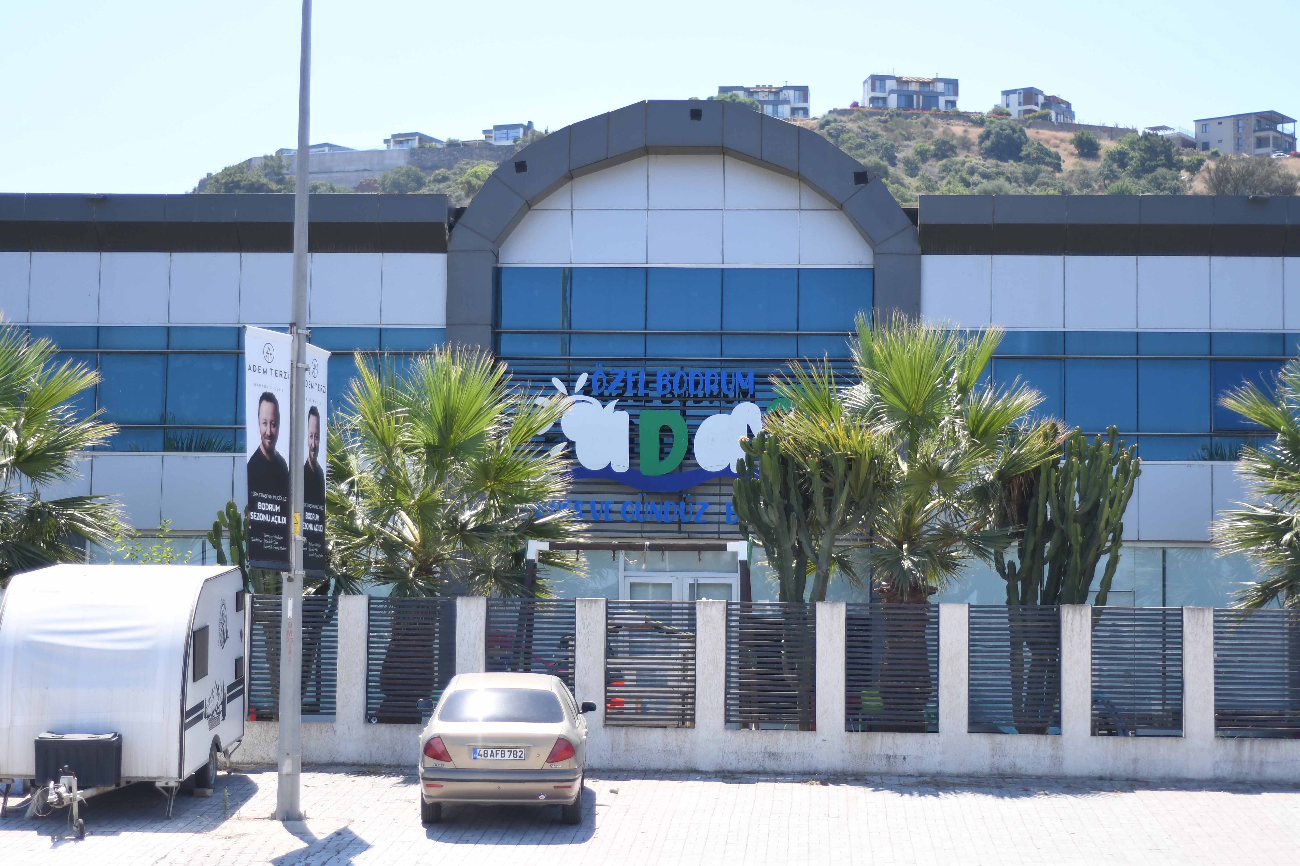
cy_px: 433
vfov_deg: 18.2
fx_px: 2708
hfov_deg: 27.0
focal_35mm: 75
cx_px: 650
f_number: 1.8
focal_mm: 50
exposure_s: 1/8000
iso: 250
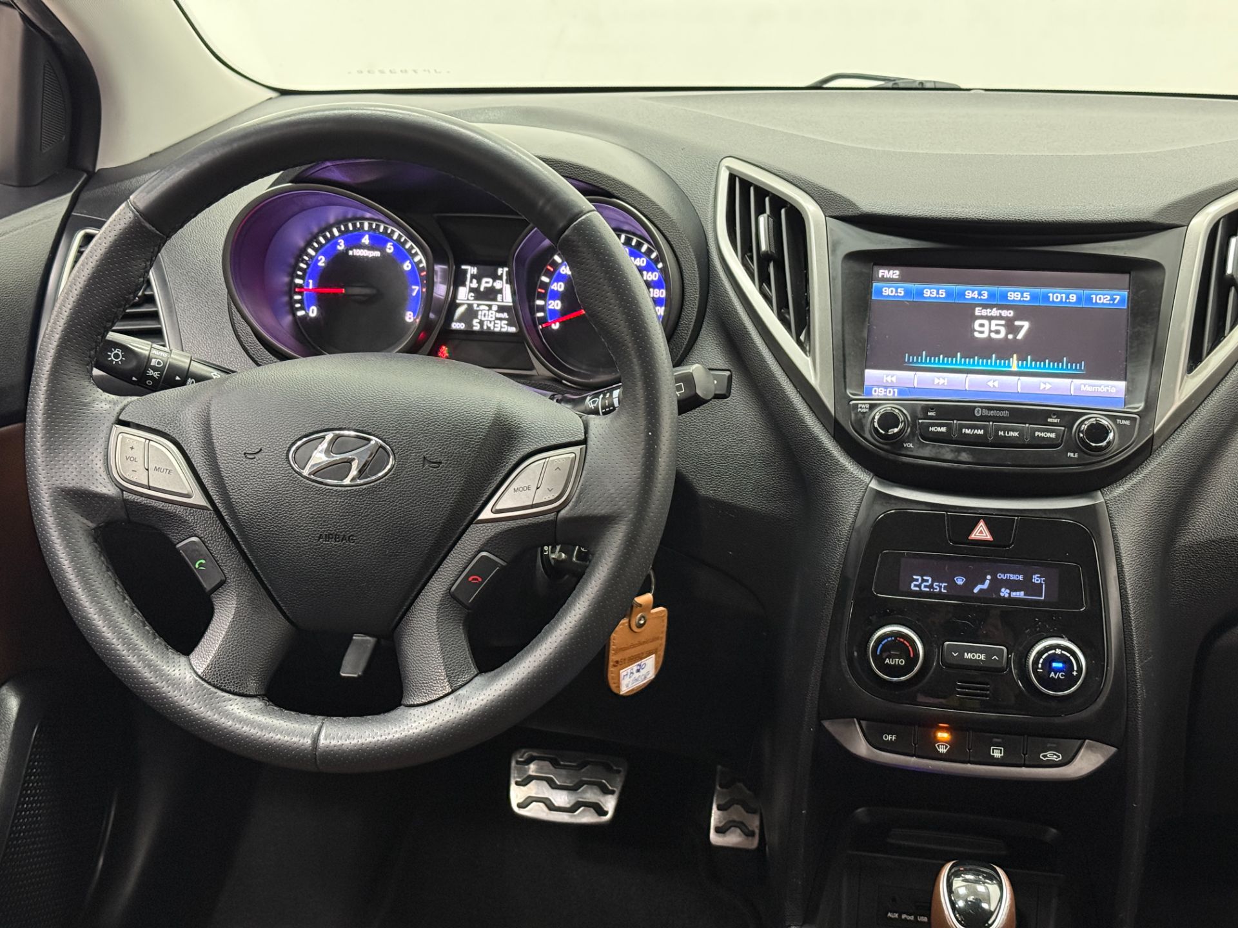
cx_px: 619
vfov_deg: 30.3
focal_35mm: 48
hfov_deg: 39.7
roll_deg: -0.4
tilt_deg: -19.0
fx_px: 1717
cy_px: 464
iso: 400
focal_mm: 6.76
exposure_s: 1/30
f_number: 1.78
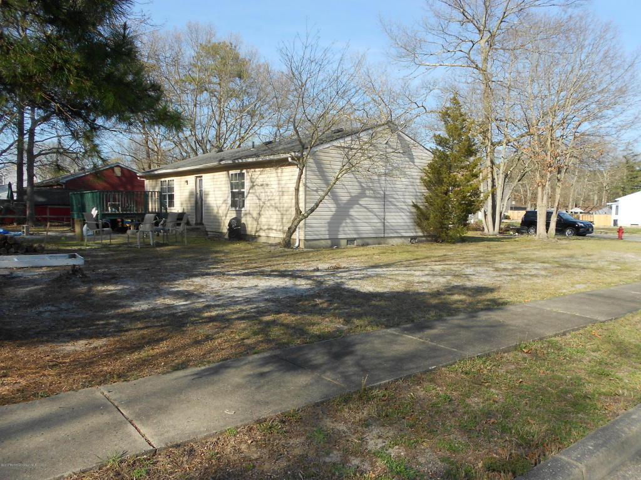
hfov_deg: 67.3
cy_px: 240
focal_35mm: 26
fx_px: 481
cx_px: 320
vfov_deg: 53.1
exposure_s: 1/640
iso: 80
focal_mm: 4.6
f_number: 3.2
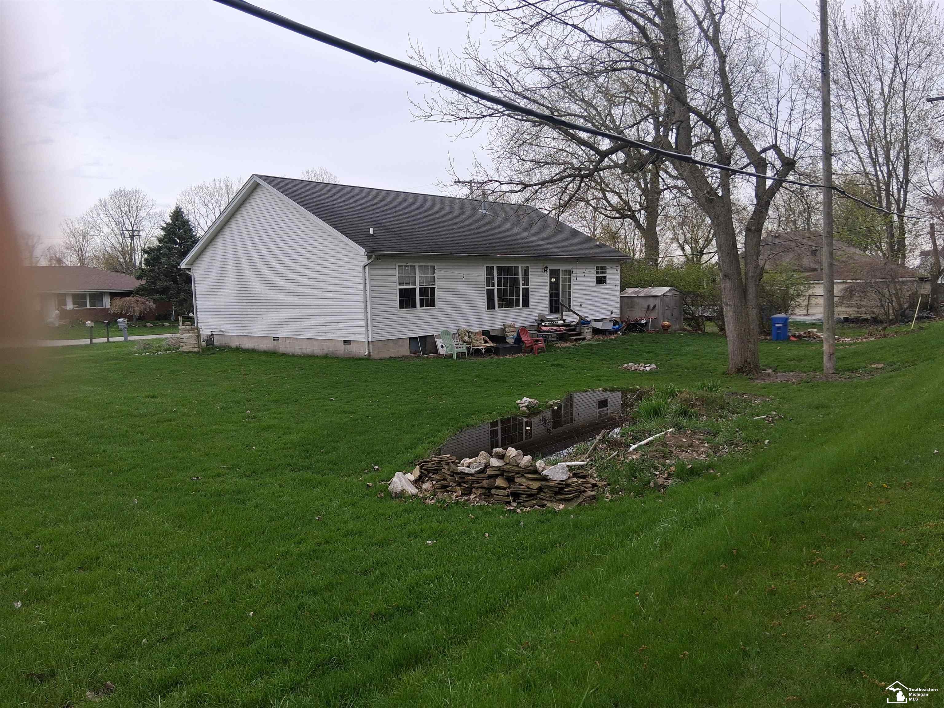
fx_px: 709
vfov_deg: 53.1
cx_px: 472
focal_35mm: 26
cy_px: 354
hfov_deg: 67.3
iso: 32
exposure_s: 1/100
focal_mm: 3.98
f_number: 1.8
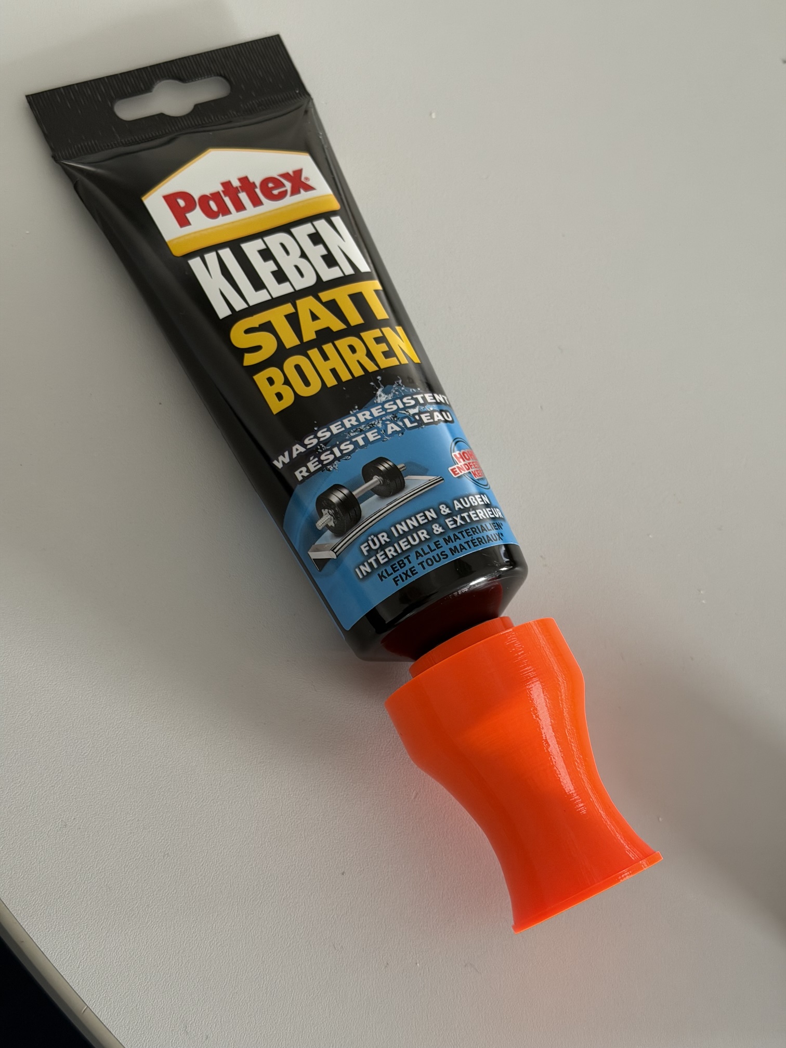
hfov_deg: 30.3
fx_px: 1453
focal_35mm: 48
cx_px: 393
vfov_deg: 39.7
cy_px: 524
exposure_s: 1/60
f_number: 1.78
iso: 160
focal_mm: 6.76
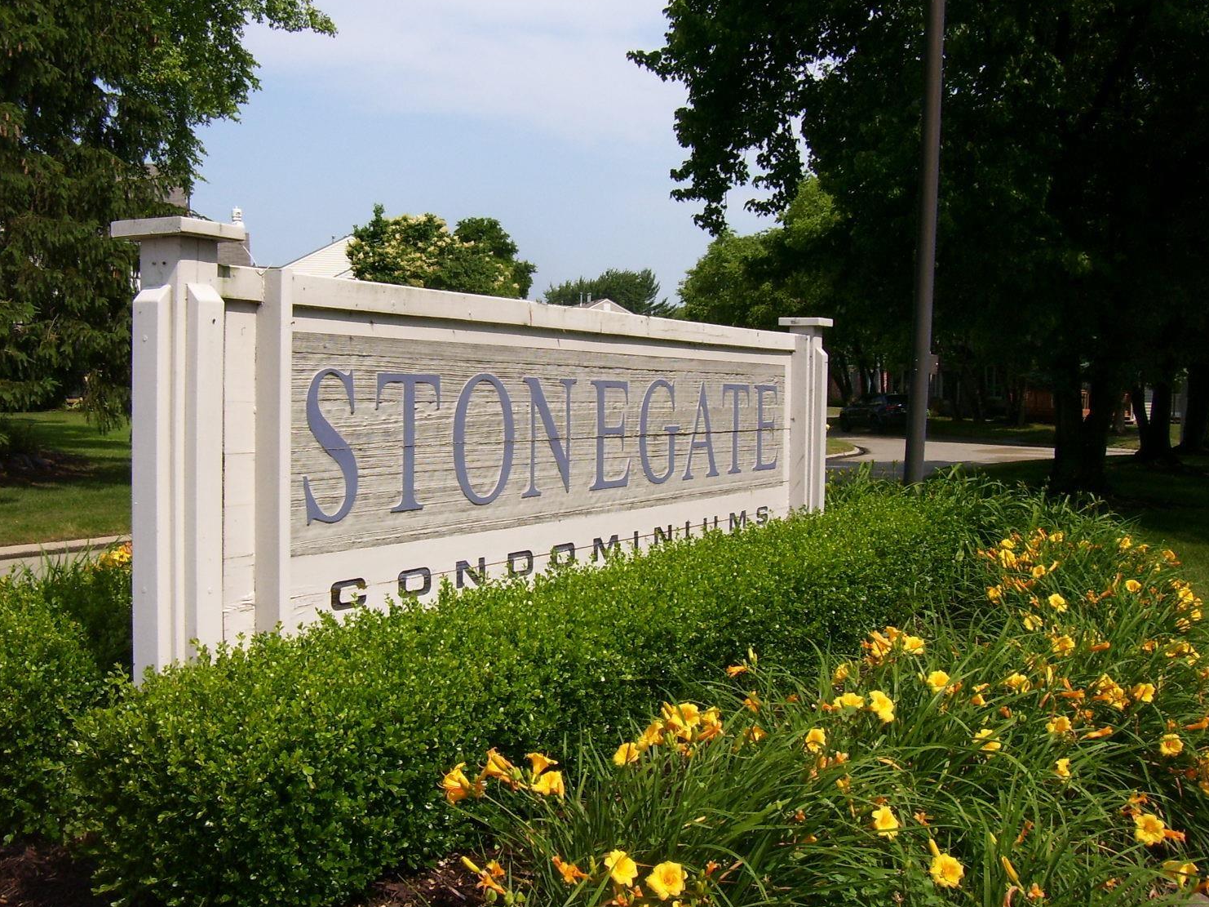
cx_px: 543
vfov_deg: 37.7
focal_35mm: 38
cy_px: 405
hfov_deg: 48.9
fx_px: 1327
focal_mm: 5.6
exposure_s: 1/750
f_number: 4.8
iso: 80
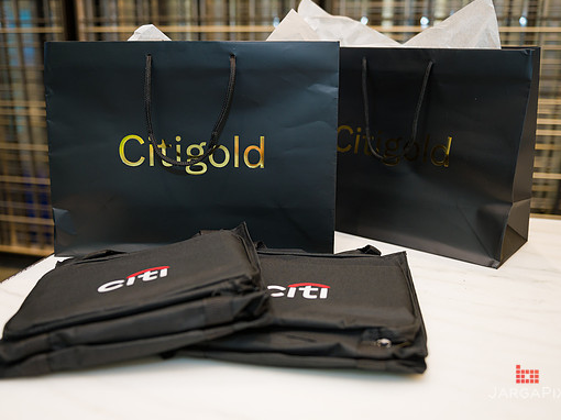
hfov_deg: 52.6
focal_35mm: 35
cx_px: 275
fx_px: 567
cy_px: 210
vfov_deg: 40.7
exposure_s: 1/200
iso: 400
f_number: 3.2
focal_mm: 32
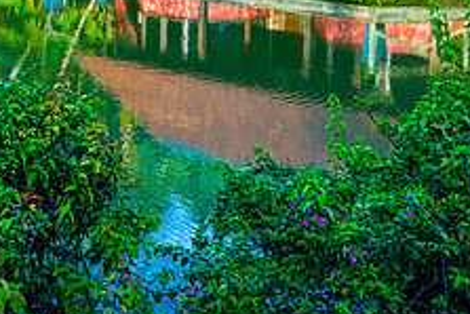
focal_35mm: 91
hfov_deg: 21.5
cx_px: -11
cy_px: -41
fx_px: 1189
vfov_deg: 14.7
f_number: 8
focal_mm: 35
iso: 800
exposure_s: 1/320
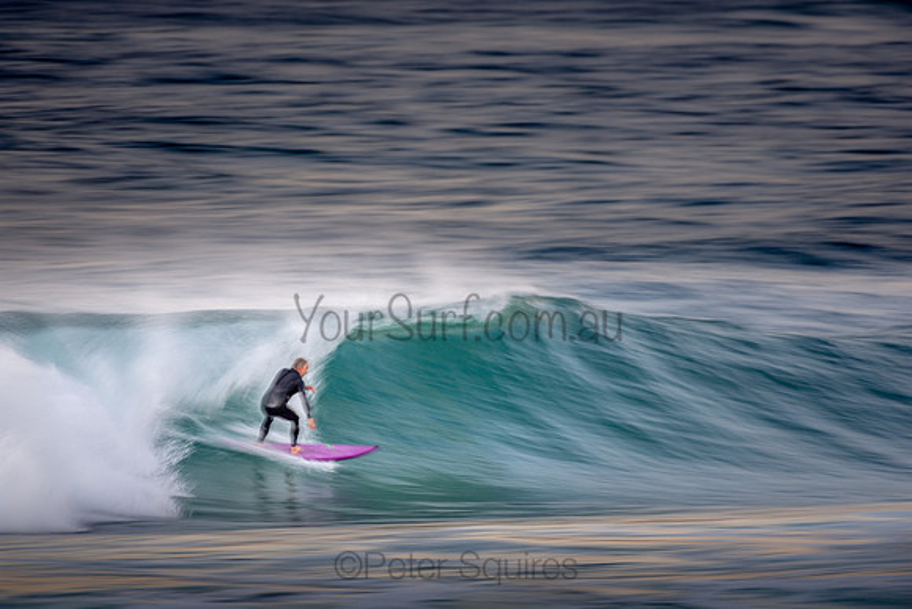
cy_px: 304
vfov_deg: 1.8
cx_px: 456
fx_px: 19004
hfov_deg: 2.7
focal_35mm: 750
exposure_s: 1/20
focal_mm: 500
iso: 140
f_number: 5.6
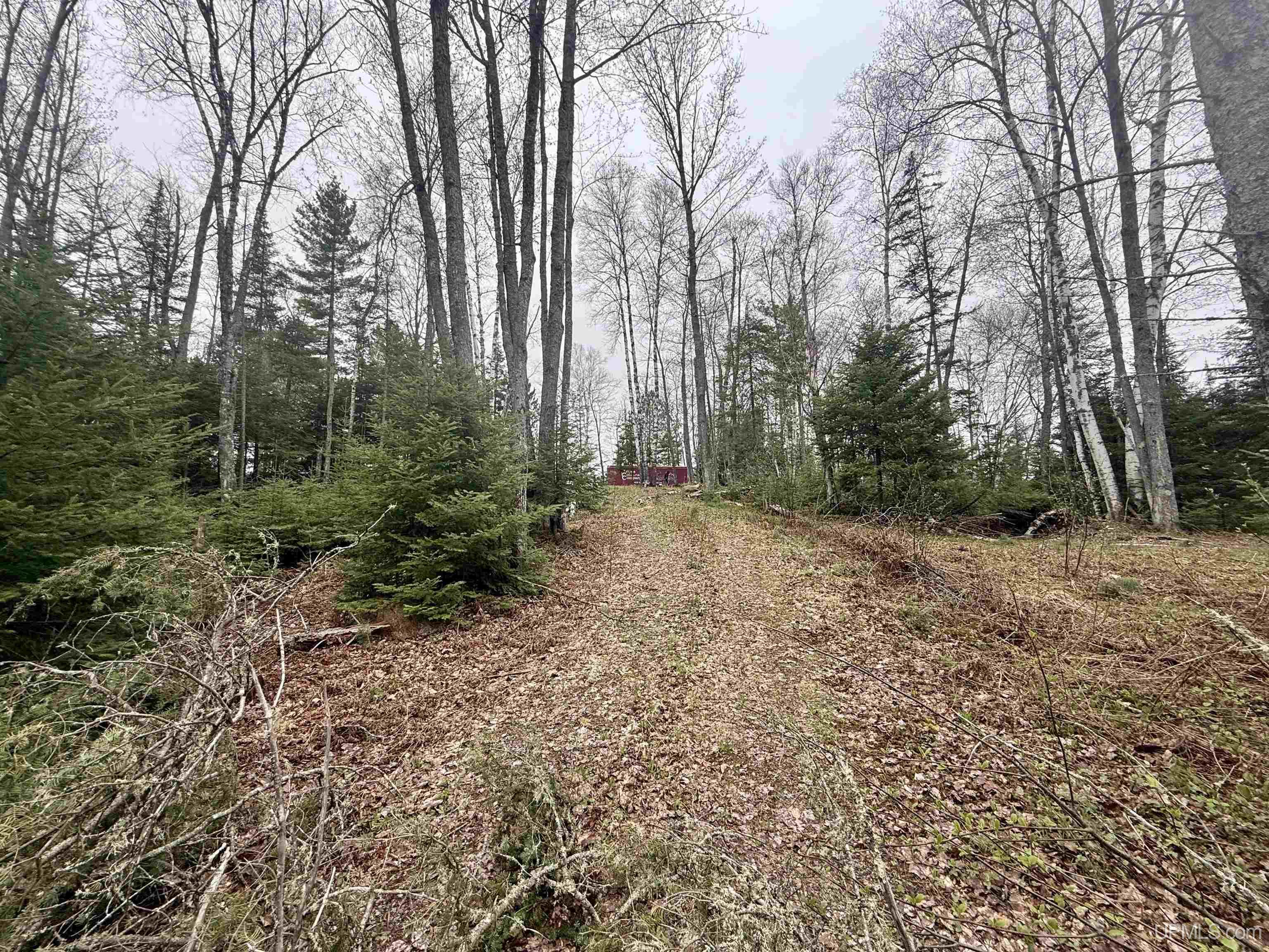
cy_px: 476
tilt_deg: +8.4
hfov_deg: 102.1
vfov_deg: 85.7
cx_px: 634
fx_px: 513
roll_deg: +0.9
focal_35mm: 14
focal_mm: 2.22
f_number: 2.2
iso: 50
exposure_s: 1/307
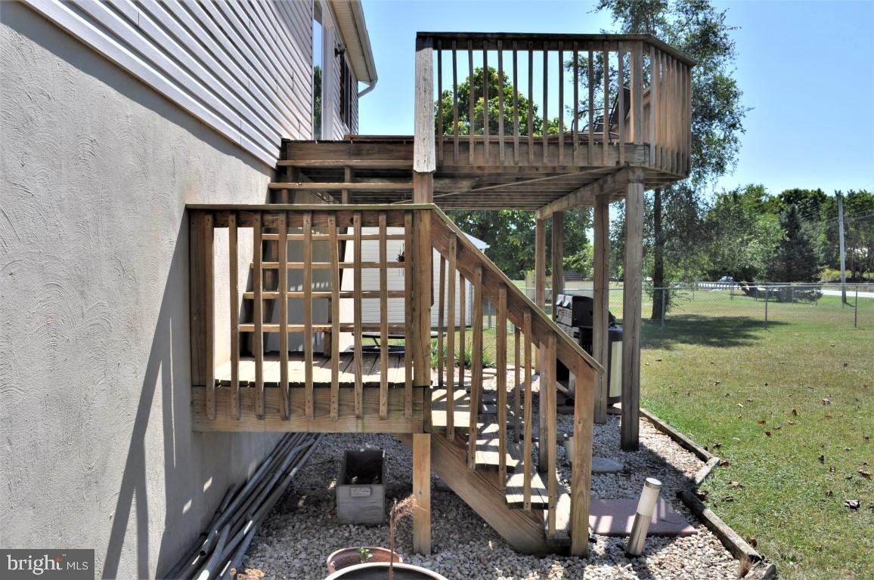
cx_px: 437
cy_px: 290
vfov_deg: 47.8
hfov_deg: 67.4
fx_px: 655
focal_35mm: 27
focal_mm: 18
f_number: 9
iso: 200
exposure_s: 1/320
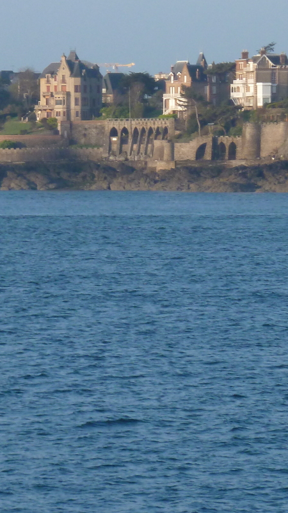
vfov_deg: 6.7
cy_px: 131
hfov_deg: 3.8
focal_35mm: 320
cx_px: 67
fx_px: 4349
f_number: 4.5
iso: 160
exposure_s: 1/400
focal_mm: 24.1
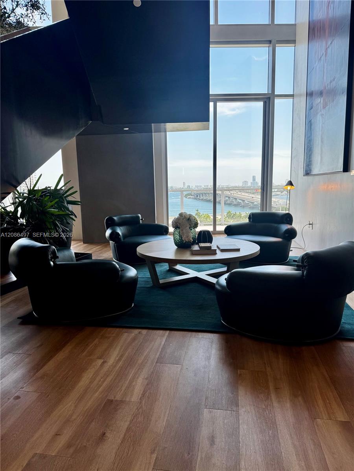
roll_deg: +1.3
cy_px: 236
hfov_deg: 56.8
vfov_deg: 71.6
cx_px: 177
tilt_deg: -9.1
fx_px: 327
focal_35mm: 24
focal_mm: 6.76
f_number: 1.78
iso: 64
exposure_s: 1/262
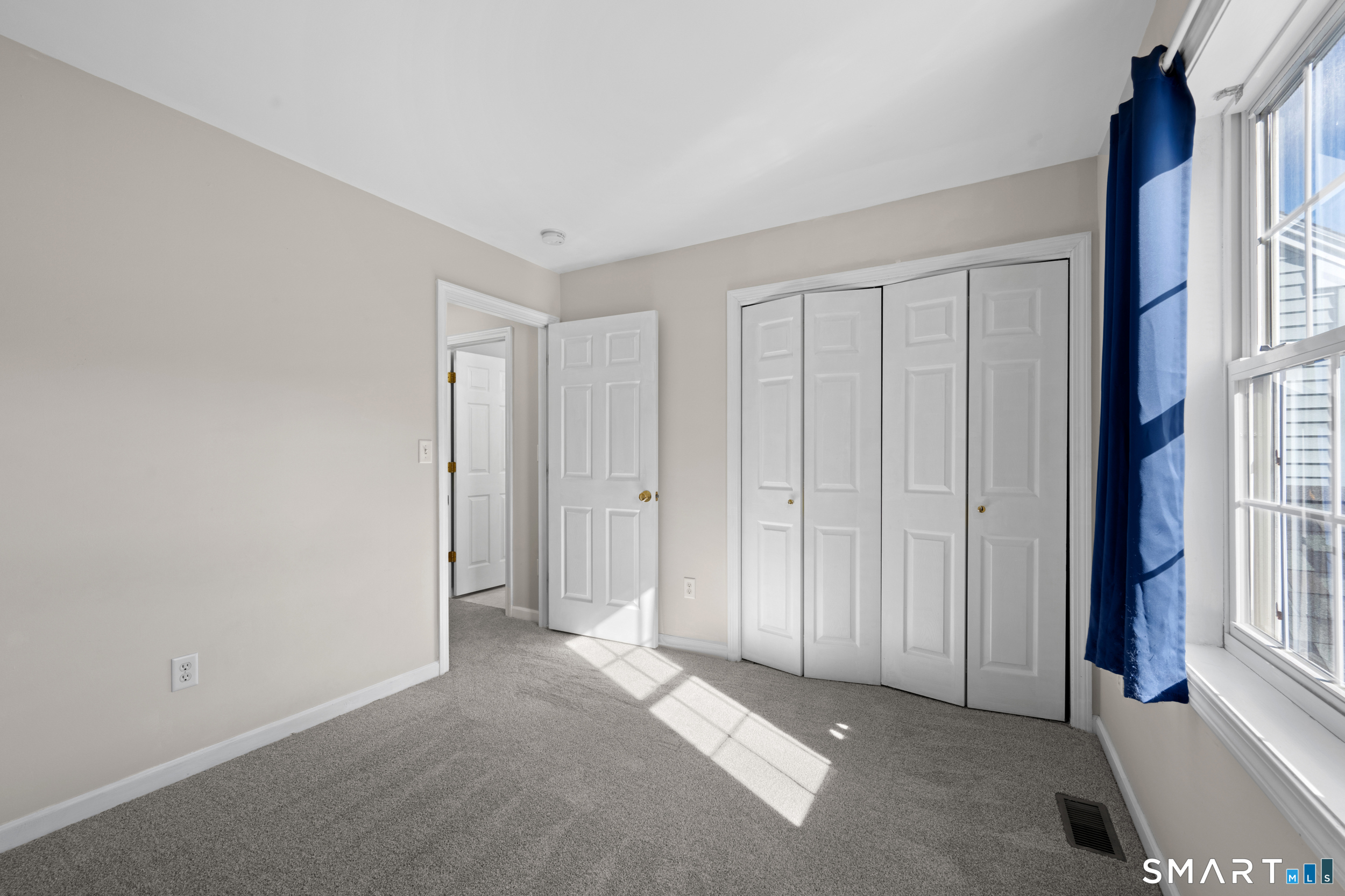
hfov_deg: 104.3
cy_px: 448
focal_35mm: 14
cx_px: 672
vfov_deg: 81.2
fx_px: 523
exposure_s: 1/6
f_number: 9
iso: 400
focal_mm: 14
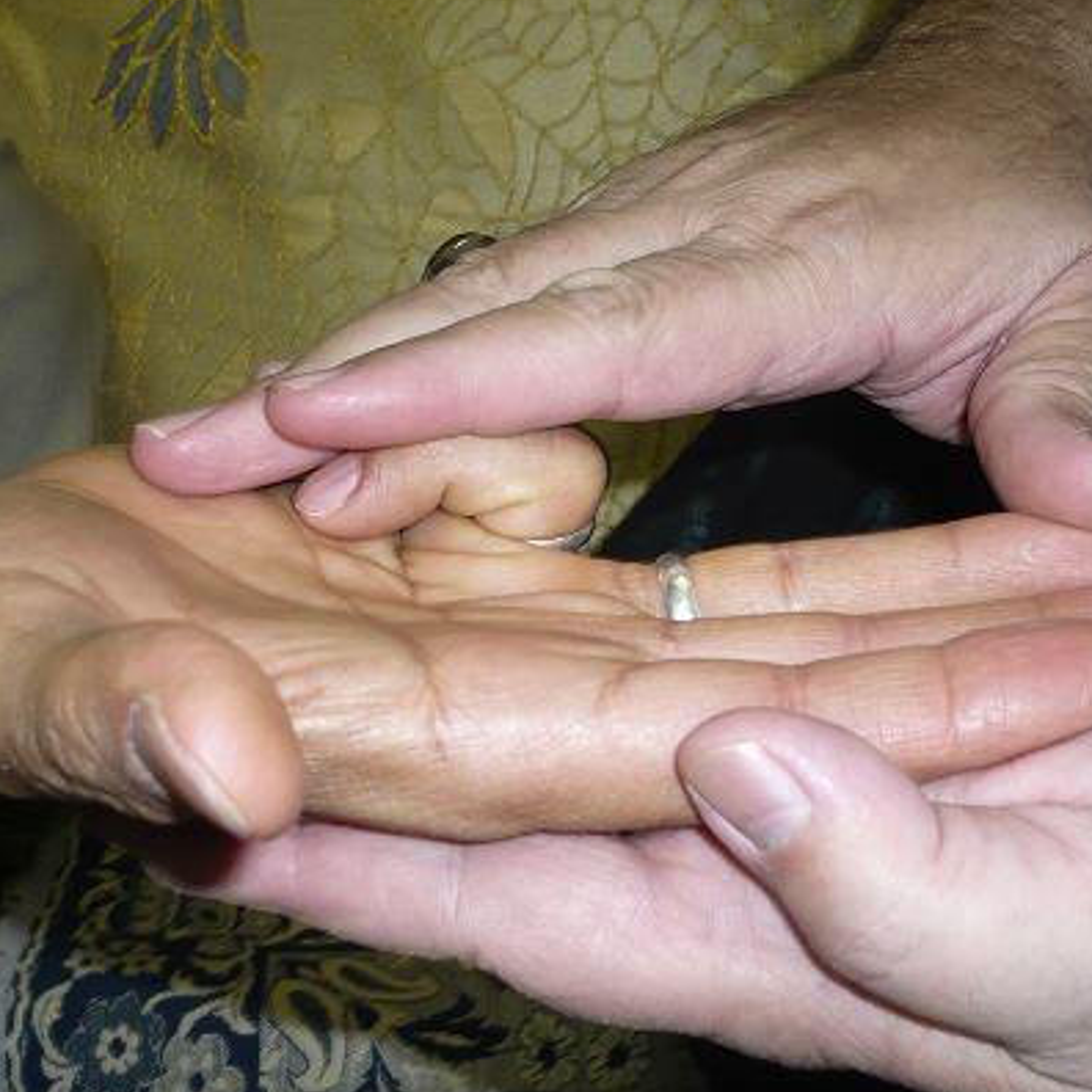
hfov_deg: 28.6
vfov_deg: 28.6
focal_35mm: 60
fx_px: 2141
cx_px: 502
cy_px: 485
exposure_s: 1/30
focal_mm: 5.8
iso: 100
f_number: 2.8
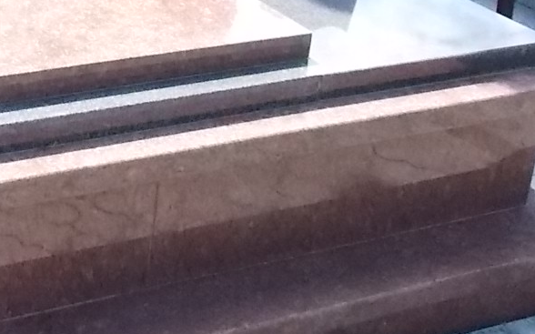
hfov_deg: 25.5
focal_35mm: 75
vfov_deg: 16.7
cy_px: -61
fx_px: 1093
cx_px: -53
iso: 400
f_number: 8
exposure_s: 1/200
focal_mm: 4.6
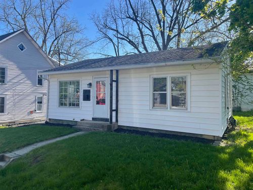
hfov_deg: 67.3
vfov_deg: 53.1
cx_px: 126
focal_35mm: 26
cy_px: 95
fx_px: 190
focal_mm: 4.2
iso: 32
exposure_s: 1/1335
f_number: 1.6
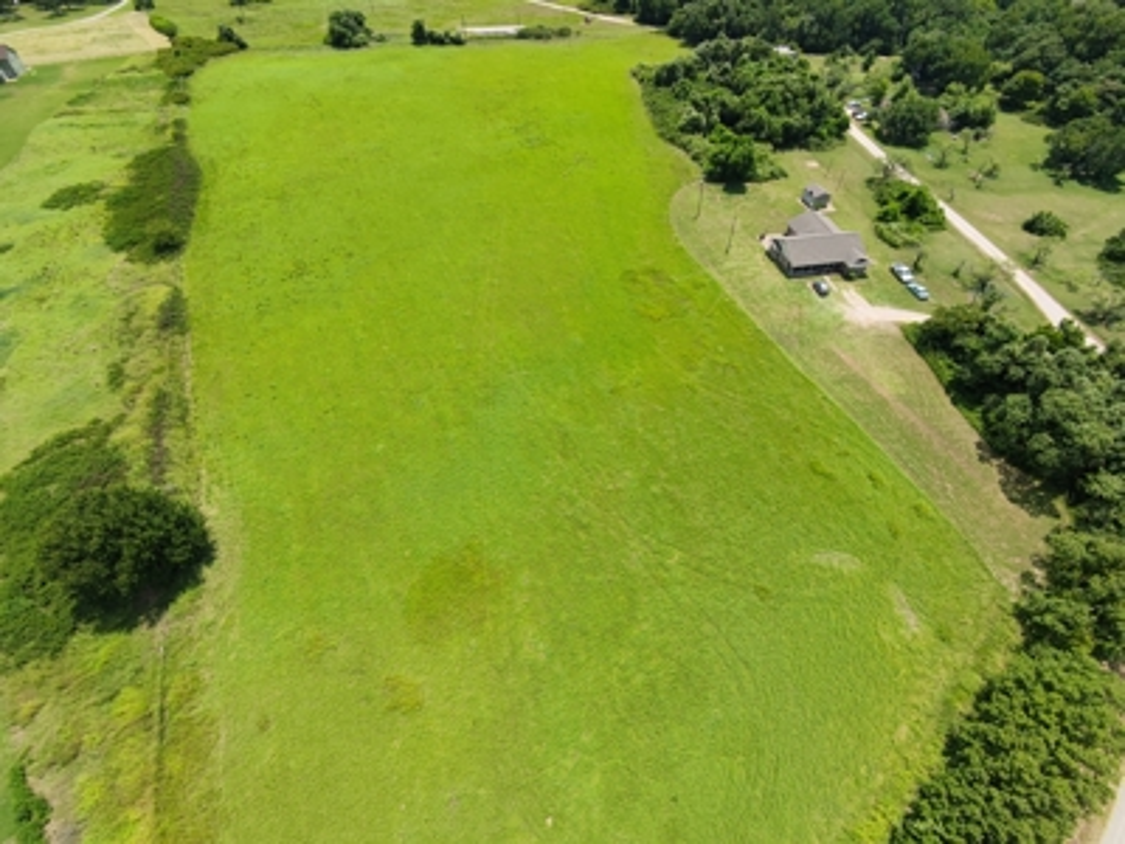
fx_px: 520
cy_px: 422
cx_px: 562
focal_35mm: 16
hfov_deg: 94.5
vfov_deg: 78.1
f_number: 2.55
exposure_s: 1/1192
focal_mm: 16
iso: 101
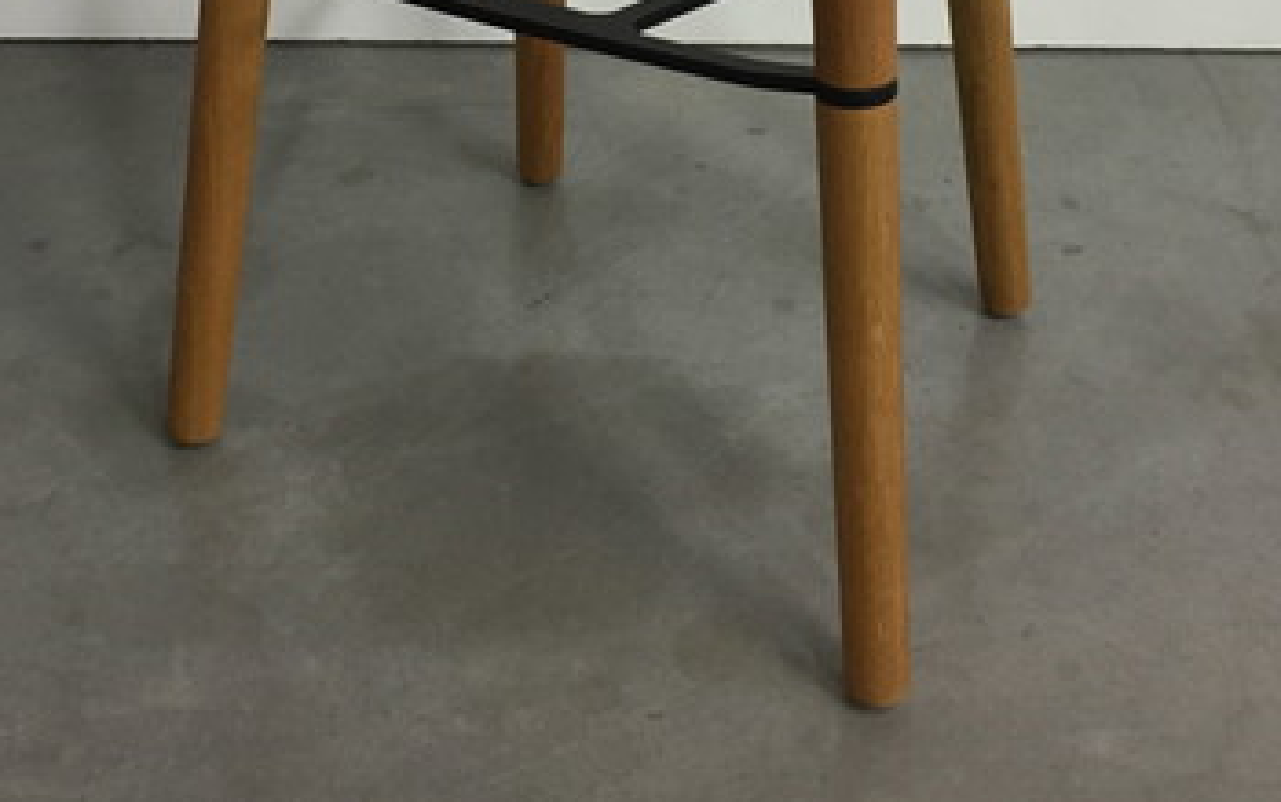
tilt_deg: -21.8
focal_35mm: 60
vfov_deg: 20.1
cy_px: -207
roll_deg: -0.2
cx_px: 578
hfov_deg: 34.0
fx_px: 2095
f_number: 2.2
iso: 125
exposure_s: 1/33
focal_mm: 4.15
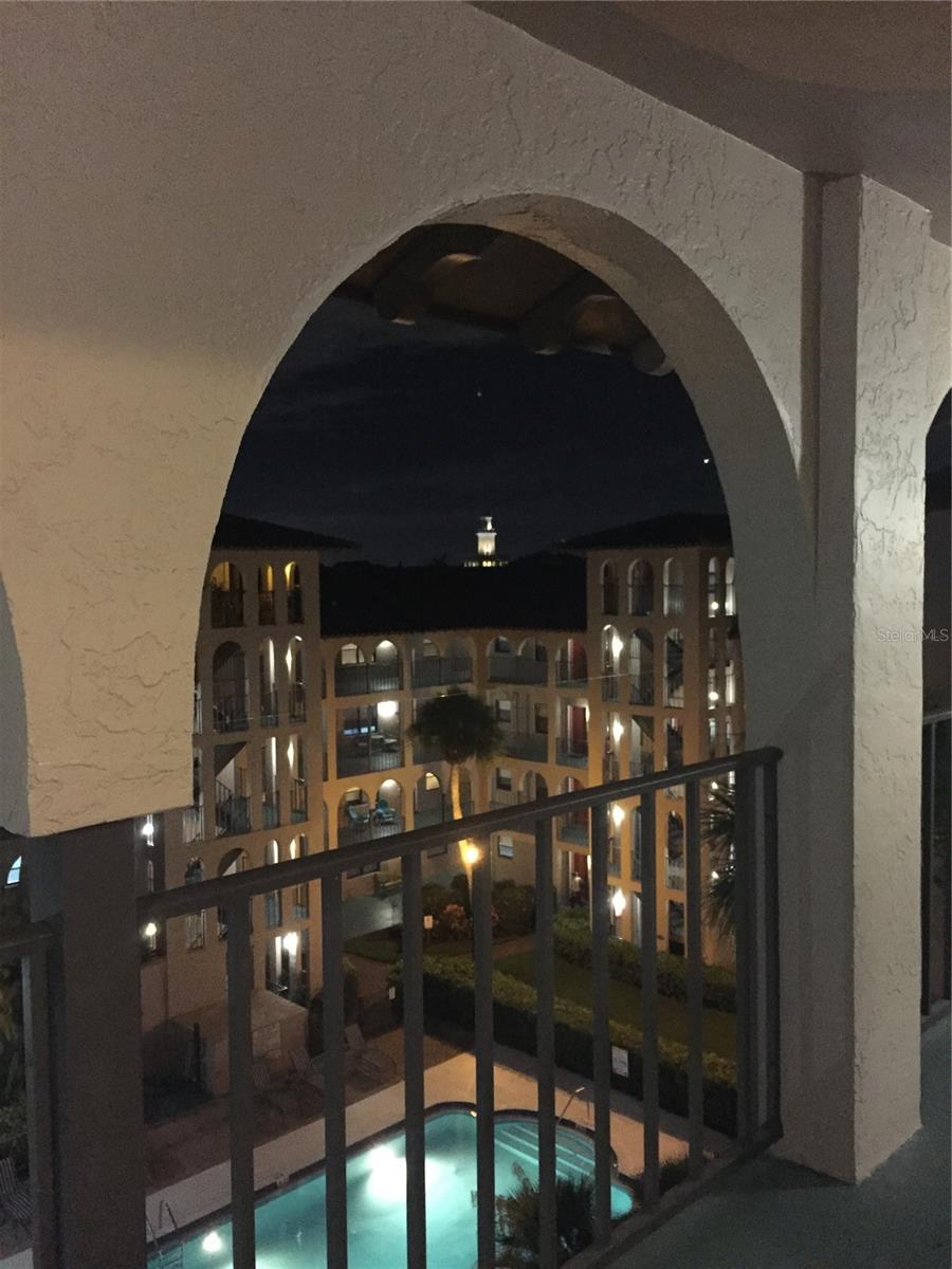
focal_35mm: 29
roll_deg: +0.9
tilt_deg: -2.6
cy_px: 634
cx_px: 476
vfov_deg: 61.7
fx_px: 1063
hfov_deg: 48.2
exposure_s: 1/15
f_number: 2.2
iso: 1000
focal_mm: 4.15
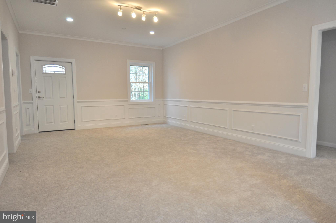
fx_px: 196
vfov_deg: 59.4
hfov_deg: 81.3
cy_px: 112
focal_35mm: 21
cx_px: 168
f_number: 4
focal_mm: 14
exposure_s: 1/60
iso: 400
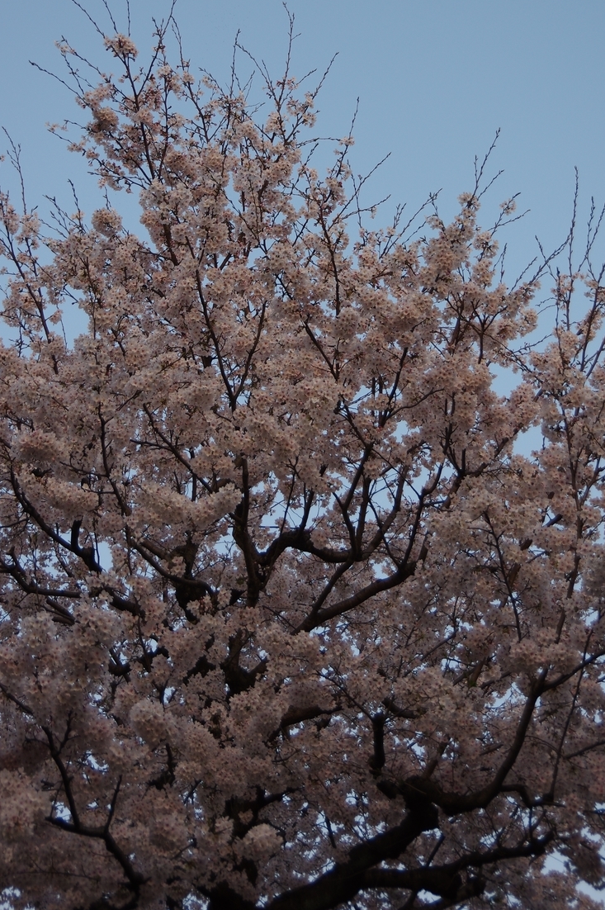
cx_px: 312
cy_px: 250
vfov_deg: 32.4
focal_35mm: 61
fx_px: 1540
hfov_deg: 22.2
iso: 100
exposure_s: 1/80
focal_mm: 28
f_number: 4
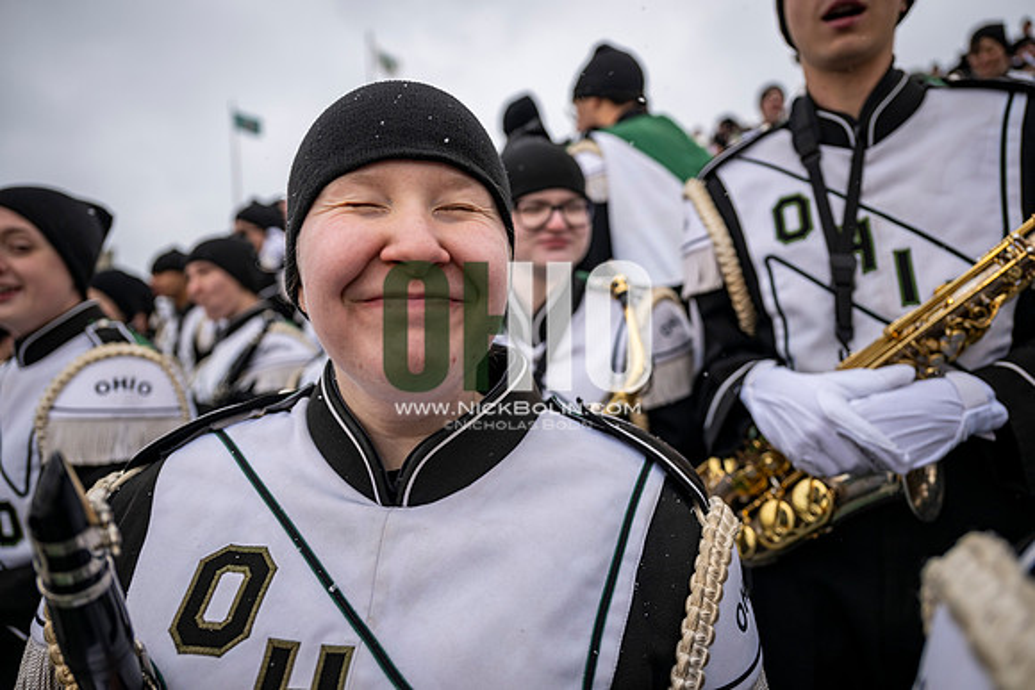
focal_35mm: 24
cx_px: 518
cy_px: 345
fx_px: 690
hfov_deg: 73.7
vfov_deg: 53.2
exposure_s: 1/500
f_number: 2.8
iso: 160
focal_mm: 24
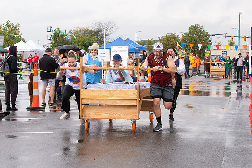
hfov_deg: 22.2
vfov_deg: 14.9
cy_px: 93
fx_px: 644
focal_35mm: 92
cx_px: 129
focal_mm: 70
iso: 400
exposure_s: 1/400
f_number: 7.1
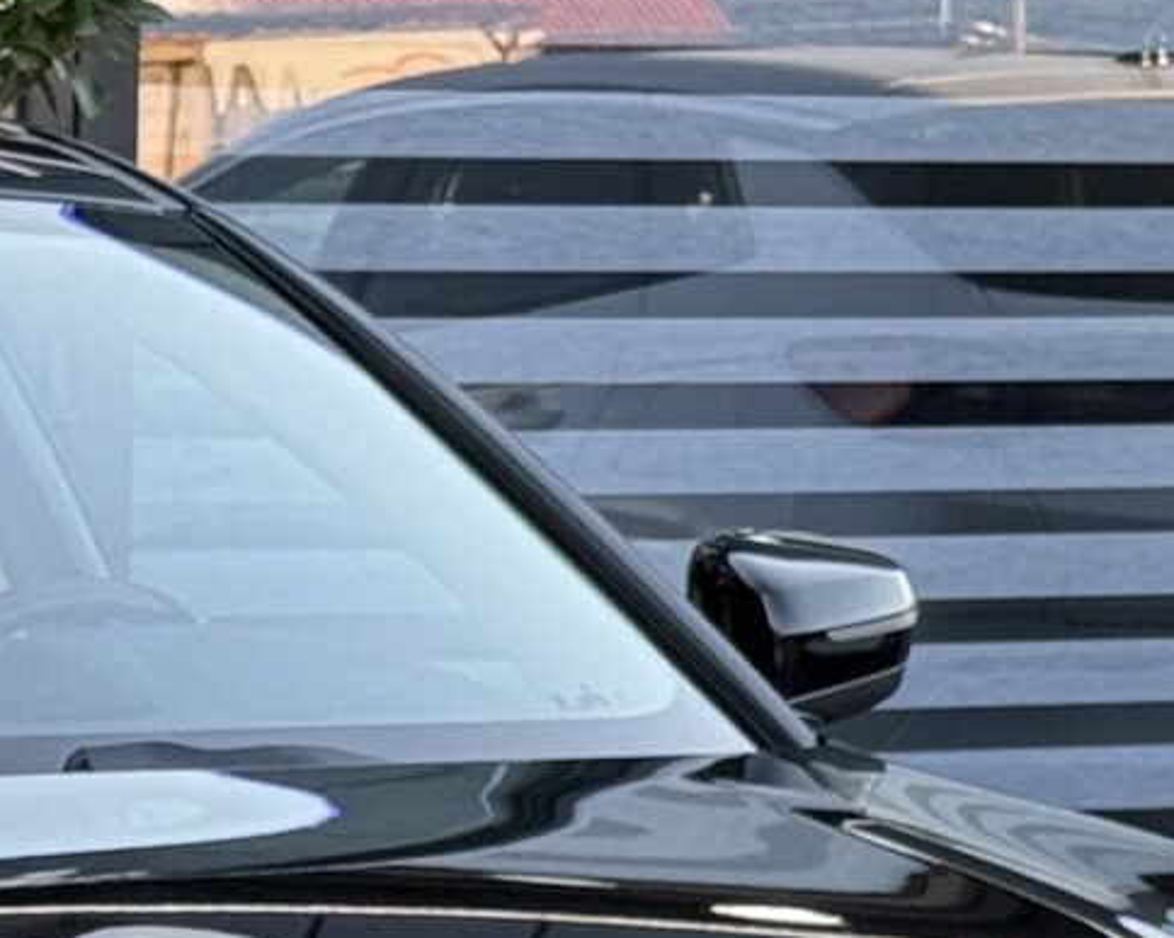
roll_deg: -0.5
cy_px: 1263
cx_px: -177
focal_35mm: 248
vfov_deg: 6.2
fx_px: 8615
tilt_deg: -6.4
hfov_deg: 7.7
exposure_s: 1/447
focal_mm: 6.76
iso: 80
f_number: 1.78
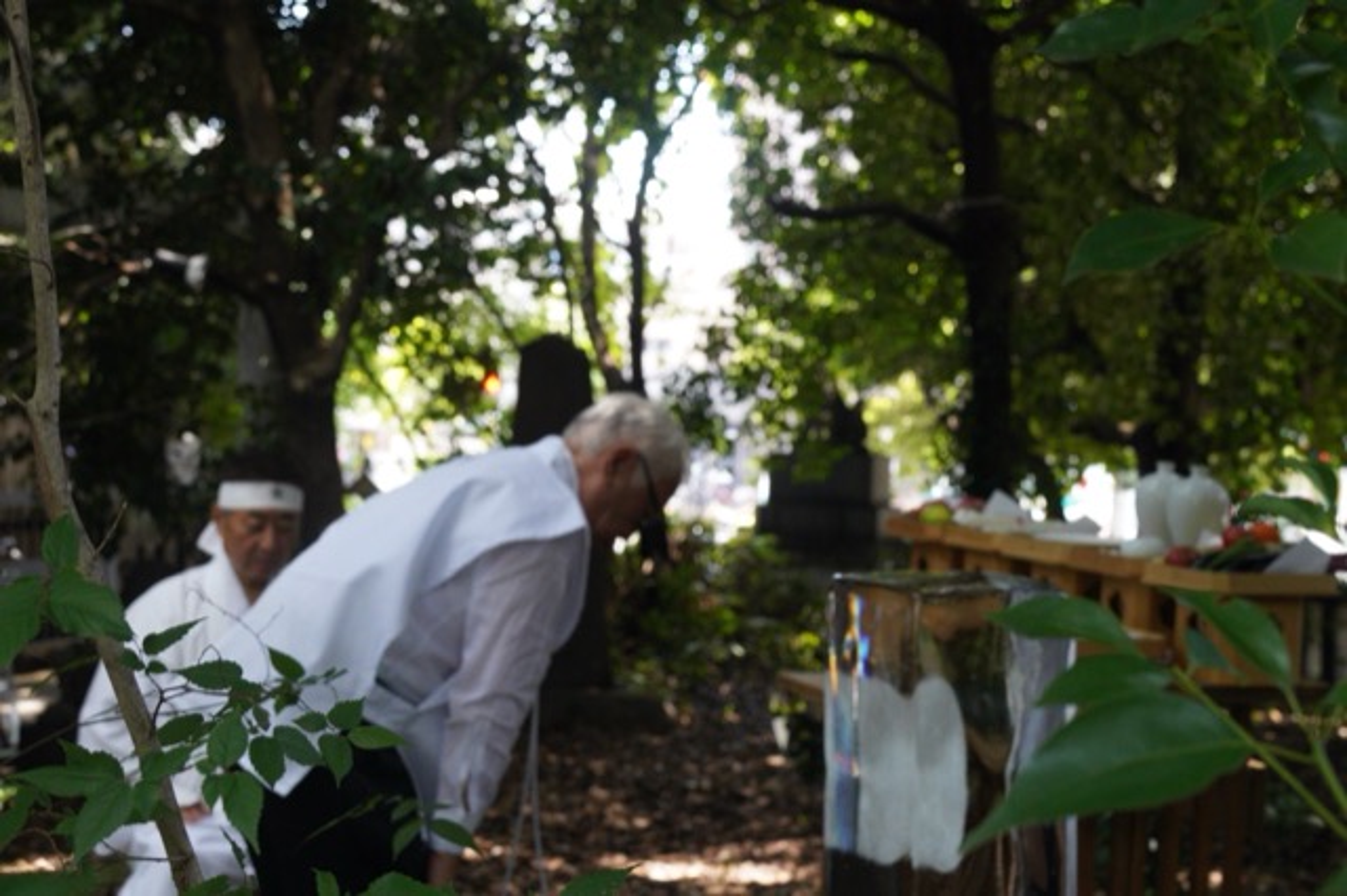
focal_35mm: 57
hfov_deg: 35.1
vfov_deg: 23.8
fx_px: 2132
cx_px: 674
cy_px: 448
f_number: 5.6
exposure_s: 1/320
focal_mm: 38
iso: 2000
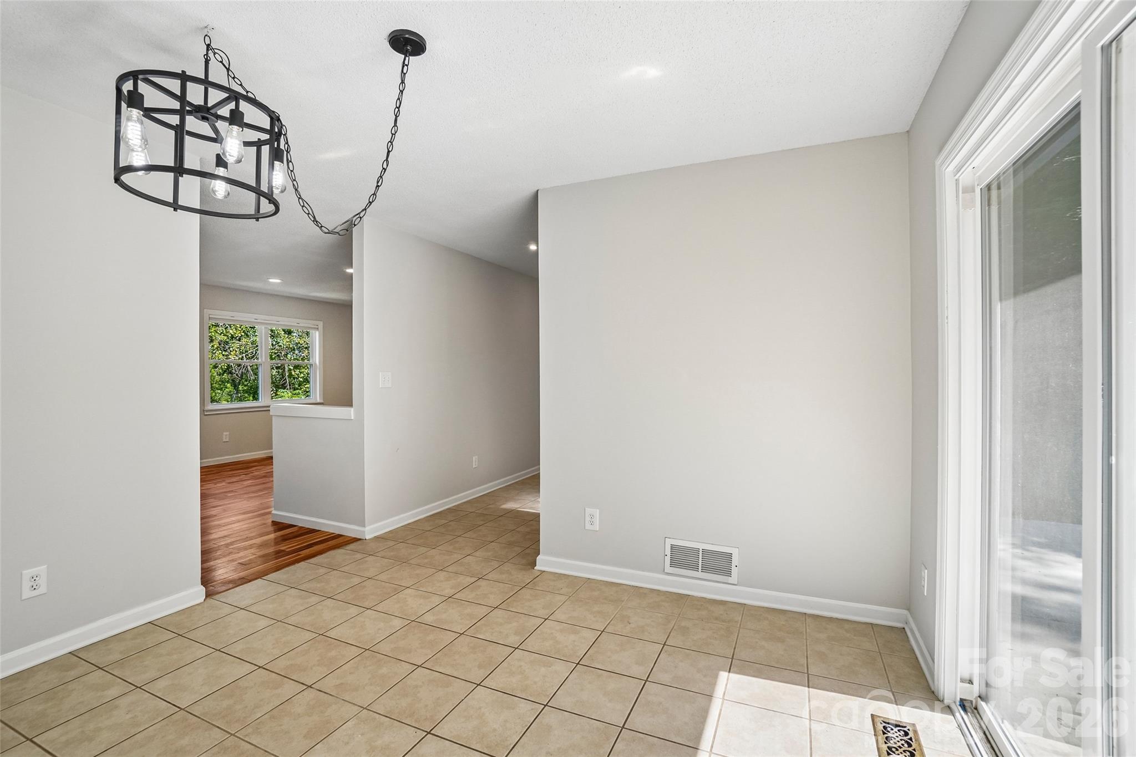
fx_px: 473
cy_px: 378
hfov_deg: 100.4
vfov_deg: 77.3
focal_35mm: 15
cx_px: 568
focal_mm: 10
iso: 160
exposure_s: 1/30
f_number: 8
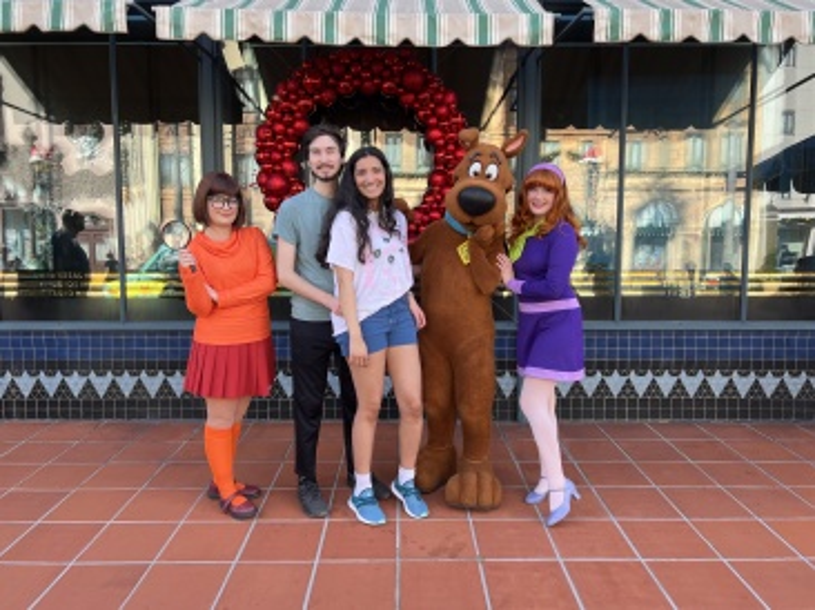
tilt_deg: -4.1
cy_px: 305
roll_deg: +1.3
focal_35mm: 26
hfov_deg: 67.3
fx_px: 612
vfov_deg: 53.0
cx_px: 408
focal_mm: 5.7
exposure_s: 1/448
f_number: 1.5
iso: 50
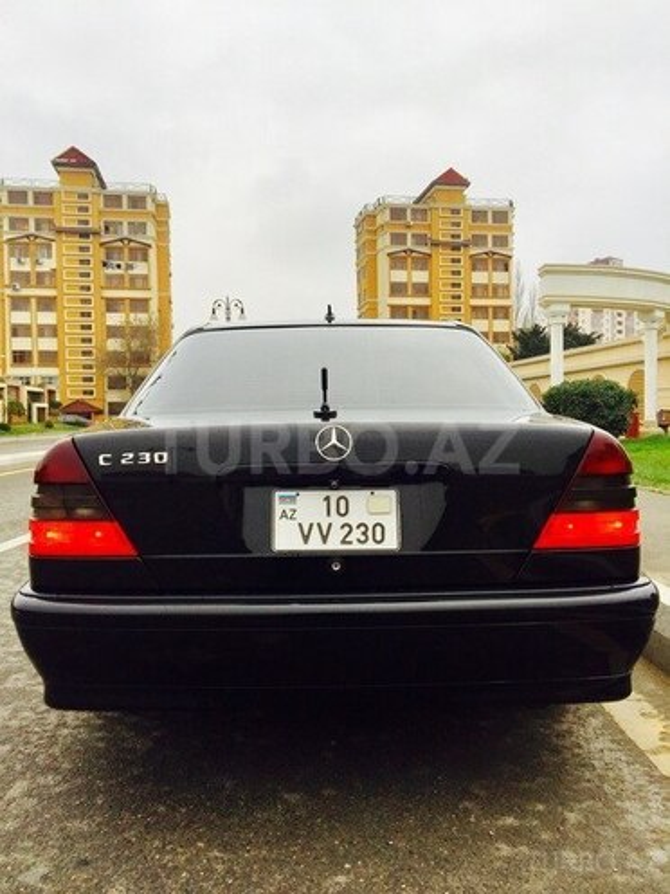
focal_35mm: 29
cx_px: 335
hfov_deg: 48.2
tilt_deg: -1.7
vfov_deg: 61.7
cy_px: 447
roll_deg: +0.4
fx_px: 748
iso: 32
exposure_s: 1/291
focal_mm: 4.15
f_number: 2.2
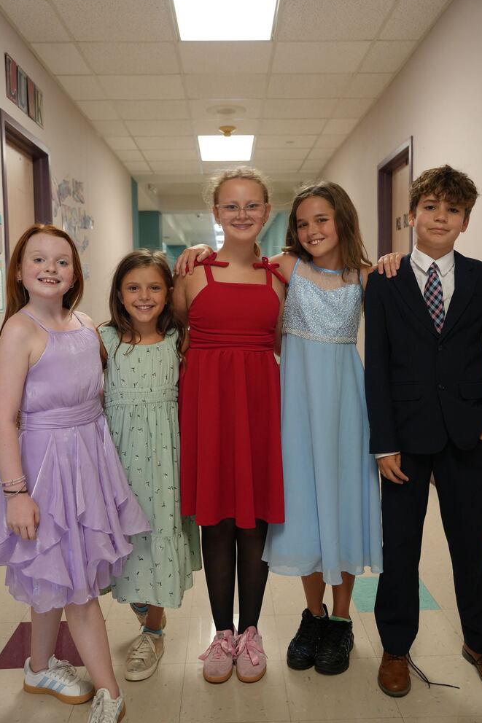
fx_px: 643
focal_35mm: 32
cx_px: 248
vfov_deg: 58.7
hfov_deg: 41.1
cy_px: 351
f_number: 4
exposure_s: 1/160
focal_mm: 31
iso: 3200
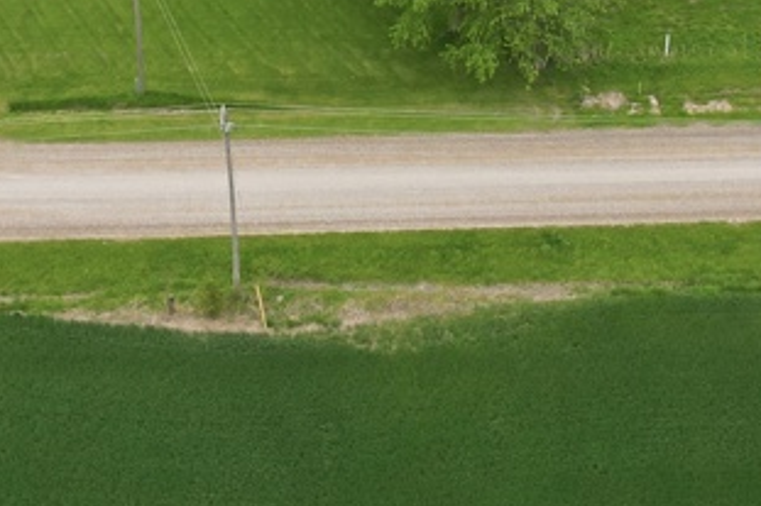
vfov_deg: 15.2
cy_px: -183
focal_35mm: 85
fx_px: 1796
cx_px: 318
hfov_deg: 23.9
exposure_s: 1/725
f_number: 2.8
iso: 100
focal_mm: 8.4
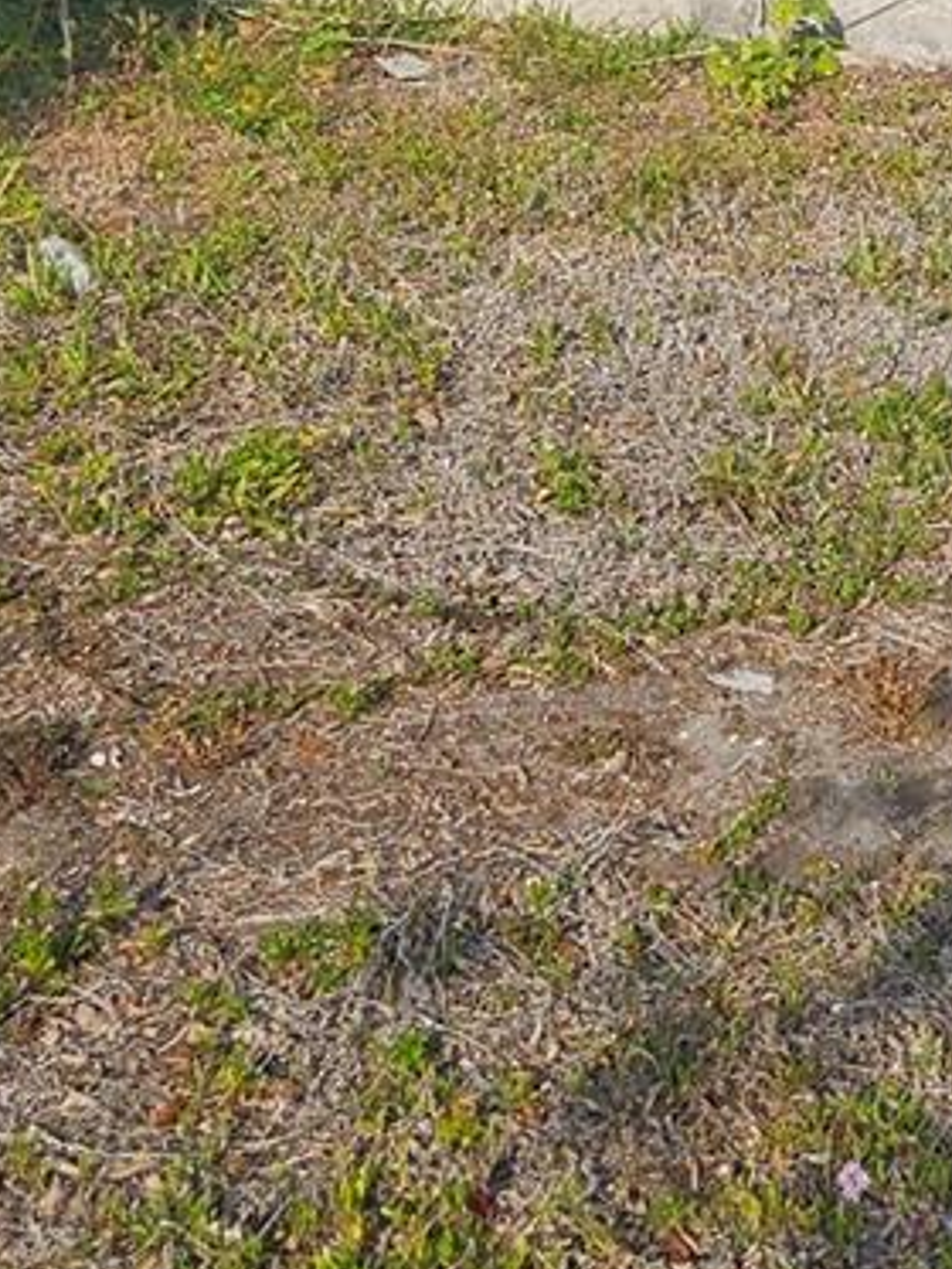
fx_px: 2712
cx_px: 959
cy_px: -337
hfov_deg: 19.3
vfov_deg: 23.5
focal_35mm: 74
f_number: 1.8
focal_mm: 5.4
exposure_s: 1/3034
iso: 25
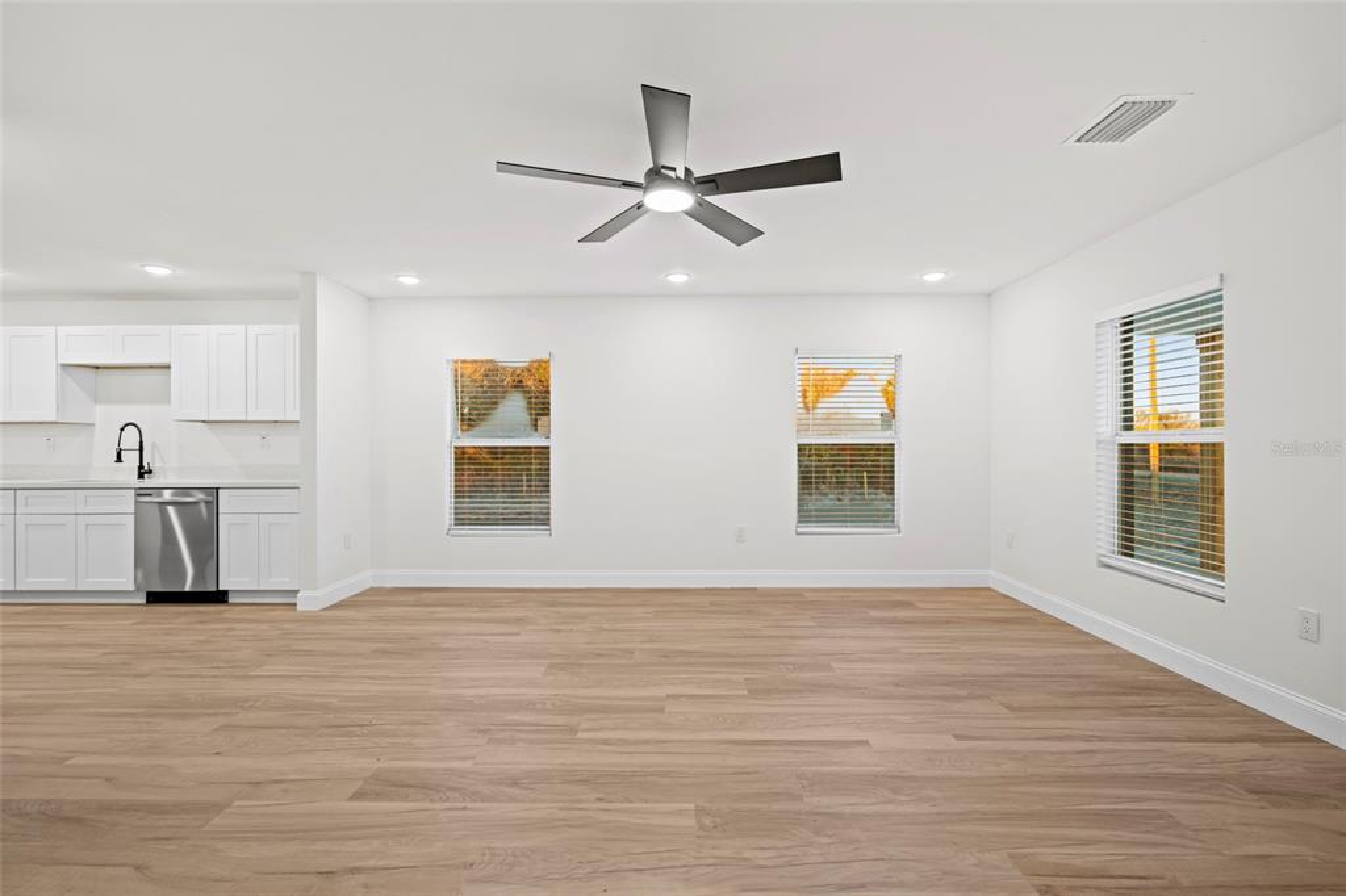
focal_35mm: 16
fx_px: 598
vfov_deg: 73.7
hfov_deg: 96.8
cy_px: 448
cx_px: 673
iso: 400
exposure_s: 1/5
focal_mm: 16
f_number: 4
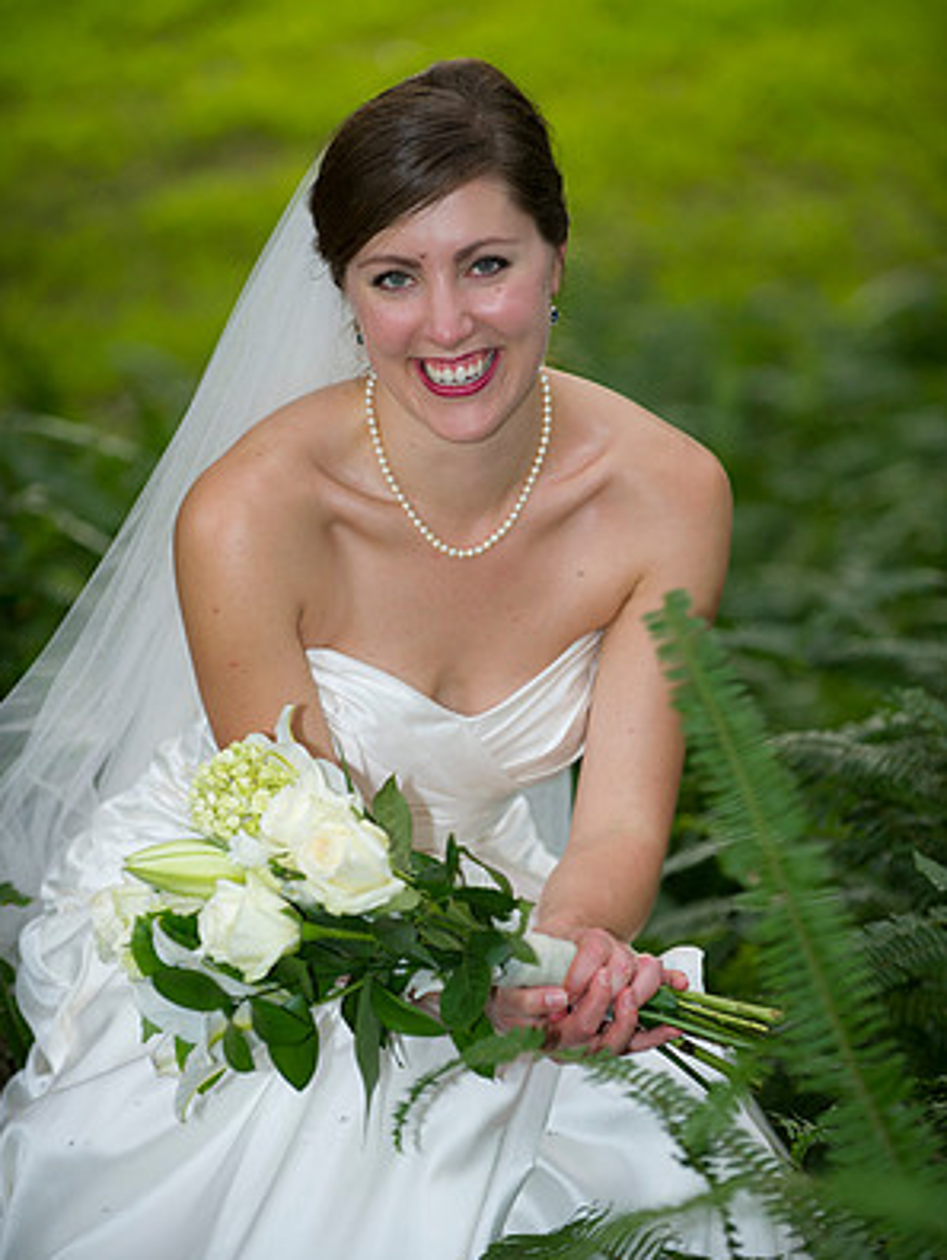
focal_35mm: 153
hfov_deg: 9.7
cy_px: 638
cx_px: 474
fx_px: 5572
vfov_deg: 12.9
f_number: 2.8
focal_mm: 140
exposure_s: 1/200
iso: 400
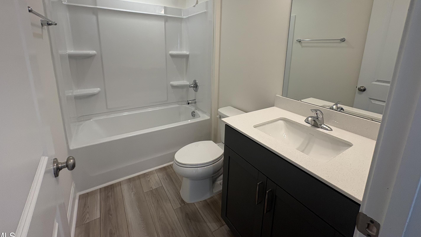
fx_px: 179
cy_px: 86
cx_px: 210
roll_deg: -1.1
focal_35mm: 16
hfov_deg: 99.4
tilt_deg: -11.9
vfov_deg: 65.9
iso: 100
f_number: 2.2
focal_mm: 2.22
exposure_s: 1/120
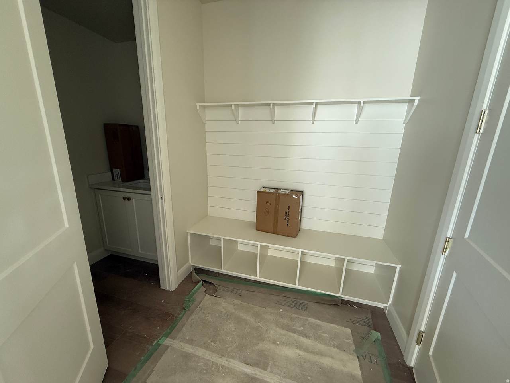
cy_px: 192
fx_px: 206
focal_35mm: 14
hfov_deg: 102.1
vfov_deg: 85.7
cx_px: 255
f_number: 2.2
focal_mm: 2.22
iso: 200
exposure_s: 1/99
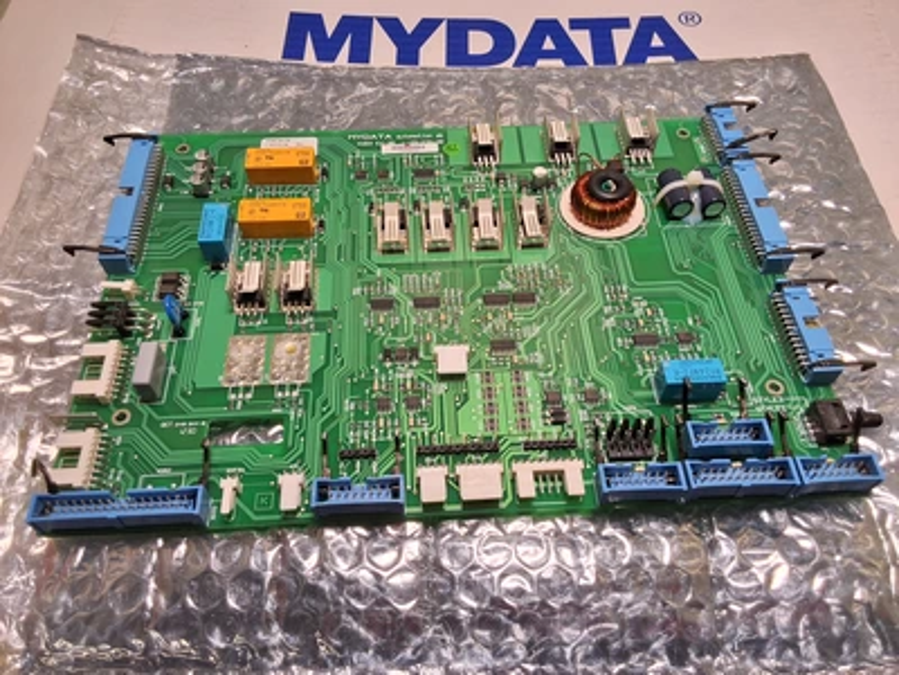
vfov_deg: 49.7
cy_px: 338
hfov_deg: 63.4
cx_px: 450
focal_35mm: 28
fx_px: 727
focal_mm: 2.91
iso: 32
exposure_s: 1/192
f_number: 1.9
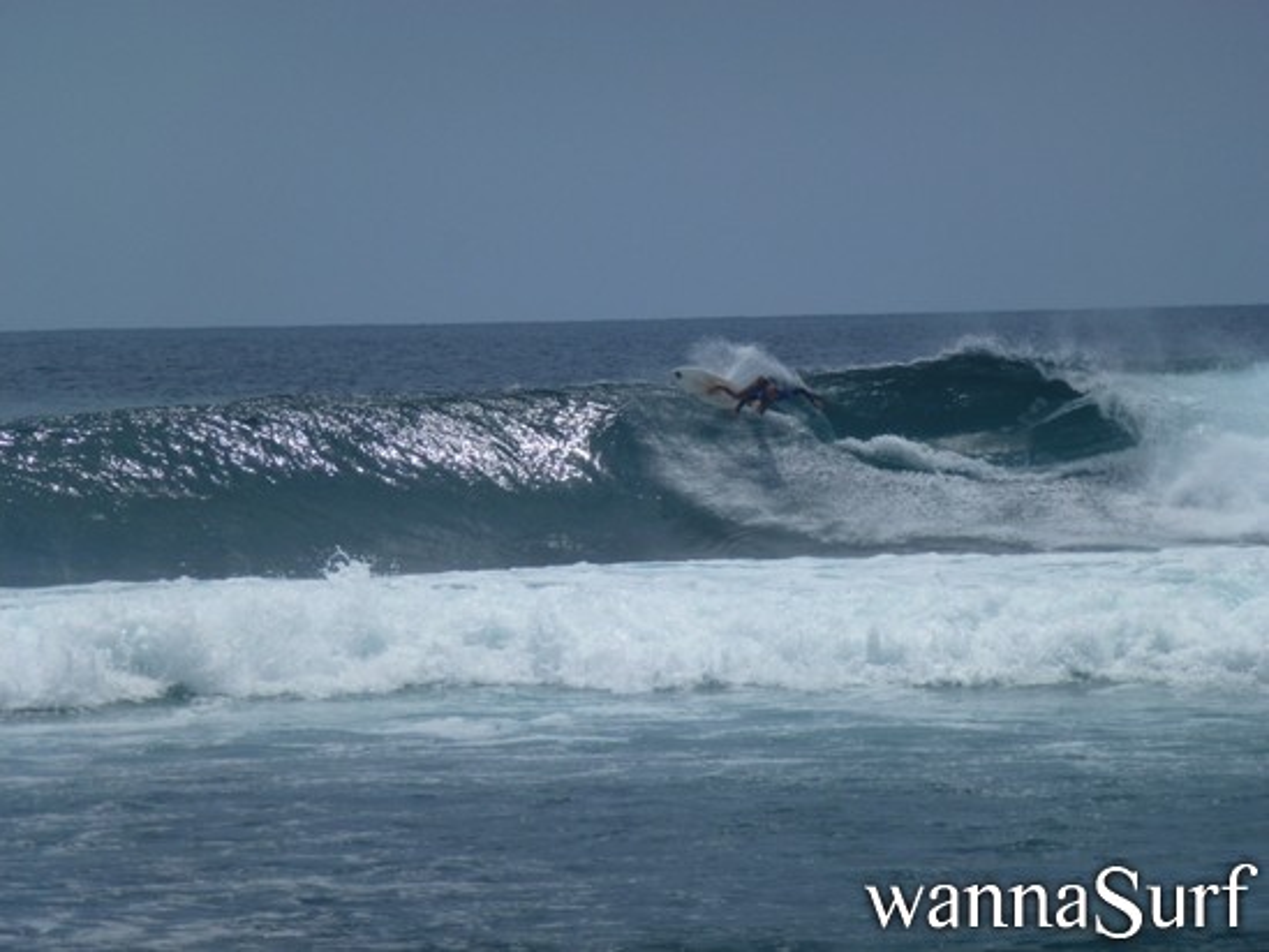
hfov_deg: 5.3
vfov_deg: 4.0
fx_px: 13714
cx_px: 634
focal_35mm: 374
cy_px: 476
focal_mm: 67
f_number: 5.9
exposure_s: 1/1600
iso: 100
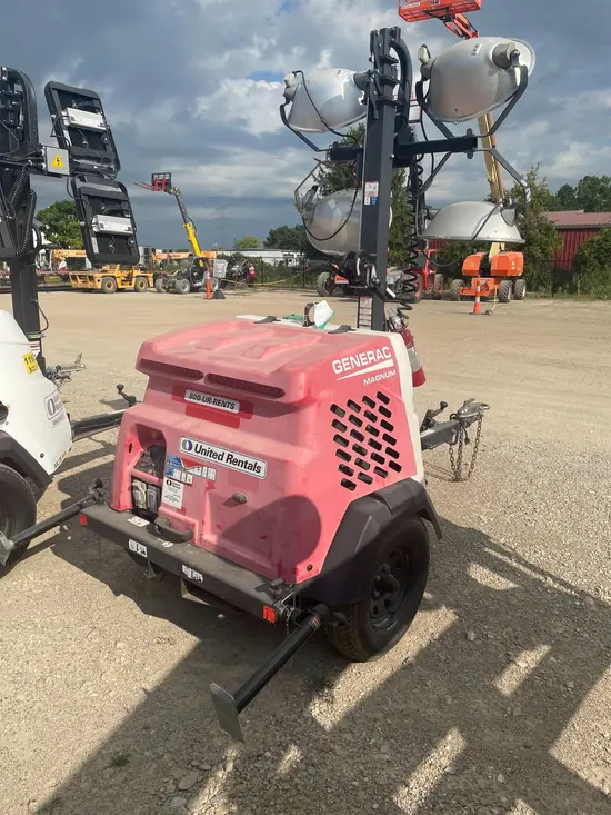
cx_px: 306
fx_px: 612
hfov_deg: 53.1
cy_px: 408
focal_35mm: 26
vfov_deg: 67.3
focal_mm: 4.2
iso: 32
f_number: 1.6
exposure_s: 1/4292
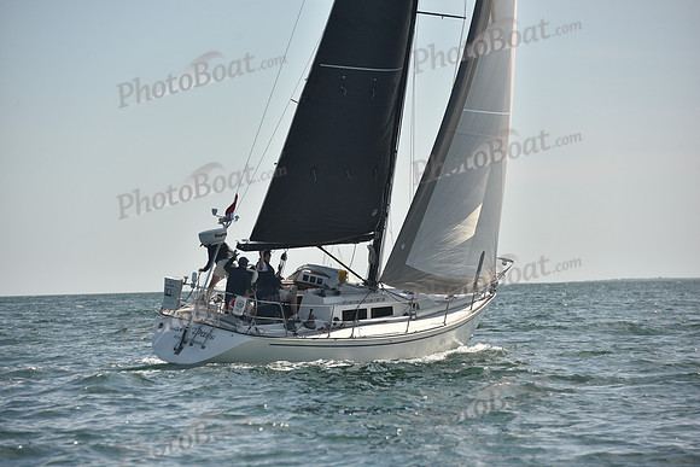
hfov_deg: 10.3
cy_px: 234
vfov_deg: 6.9
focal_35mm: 200
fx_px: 3890
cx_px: 350
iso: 250
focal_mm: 200
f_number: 7.1
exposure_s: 1/640
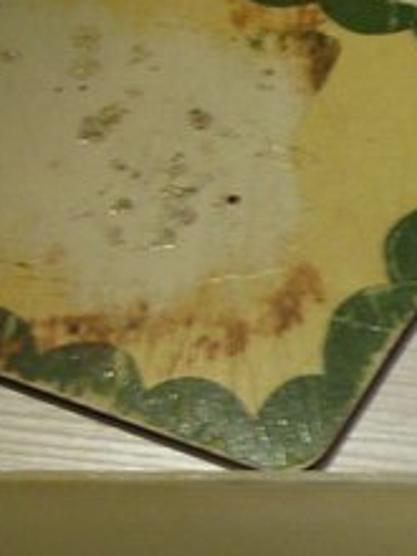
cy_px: 514
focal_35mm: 131
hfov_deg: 10.7
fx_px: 2104
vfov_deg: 14.9
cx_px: 710
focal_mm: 6
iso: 160
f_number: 2.7
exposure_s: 1/30
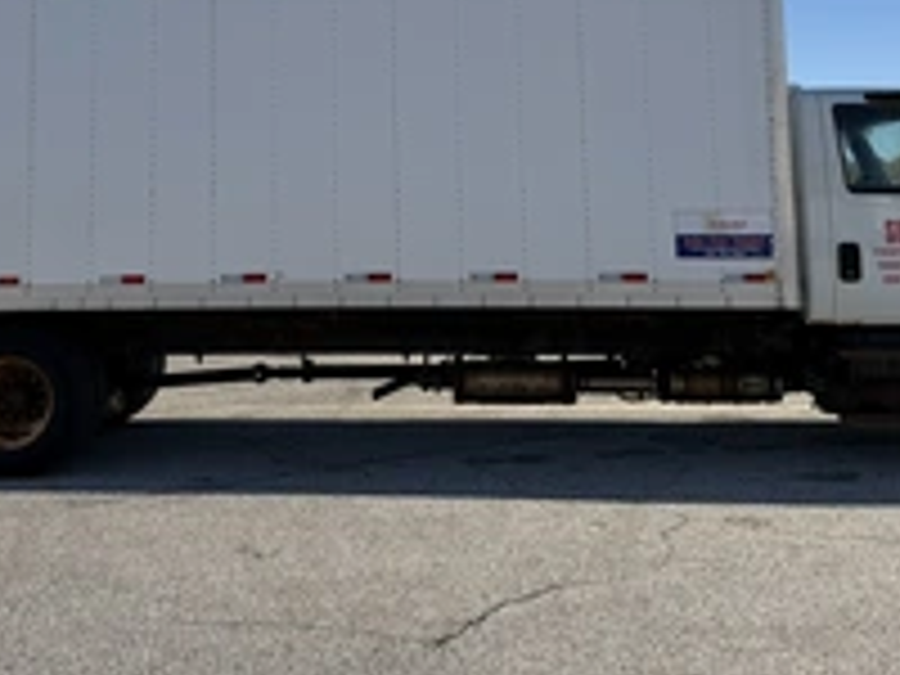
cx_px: 360
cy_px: 68
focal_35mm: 48
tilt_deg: +8.3
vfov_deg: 29.1
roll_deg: +1.3
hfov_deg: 39.5
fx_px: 1248
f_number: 1.78
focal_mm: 6.76
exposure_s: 1/4405
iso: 80
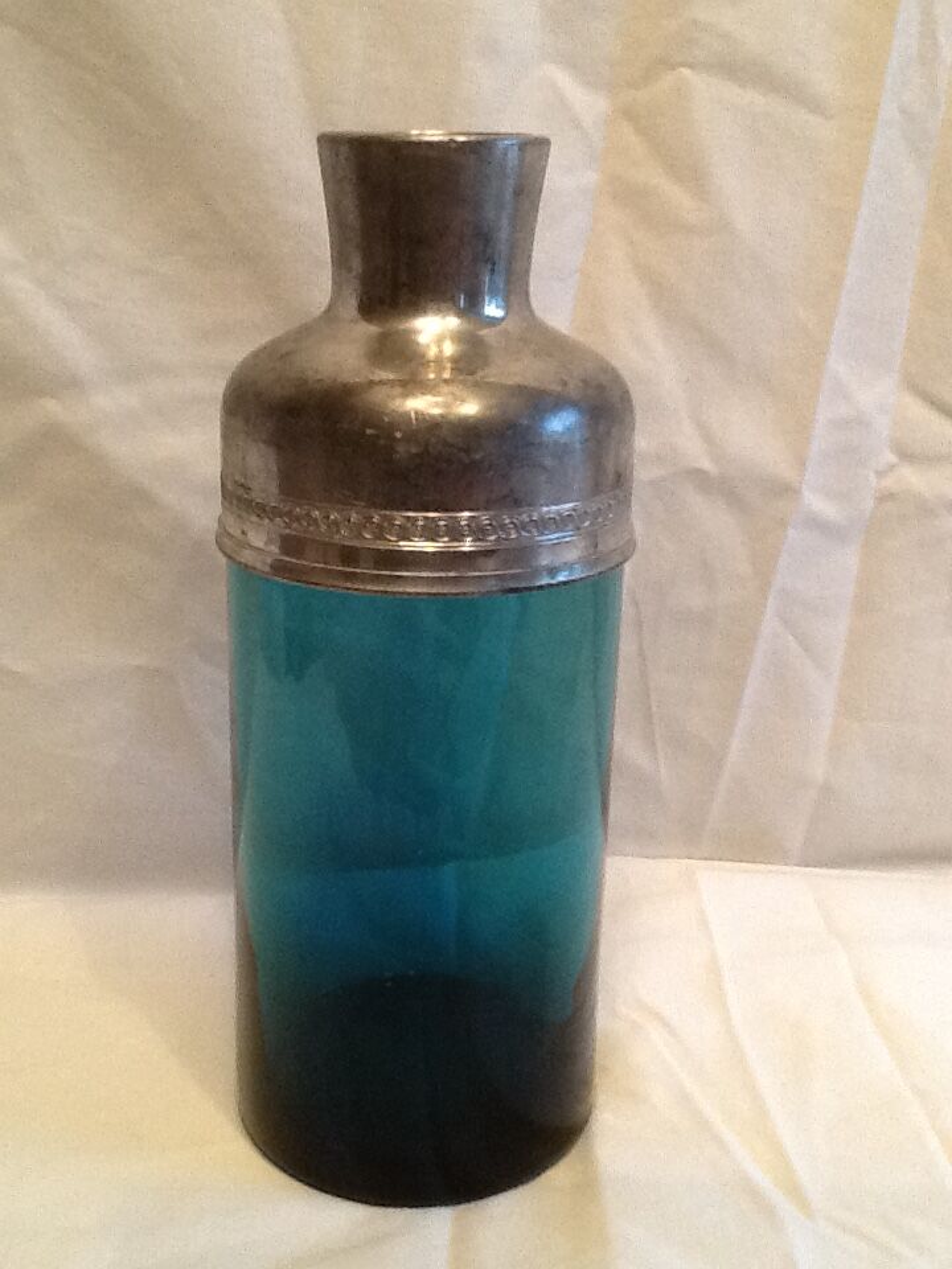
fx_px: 1613
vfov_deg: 42.9
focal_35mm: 44
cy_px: 634
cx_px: 476
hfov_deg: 32.9
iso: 200
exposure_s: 1/33
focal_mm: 2.03
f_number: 2.4
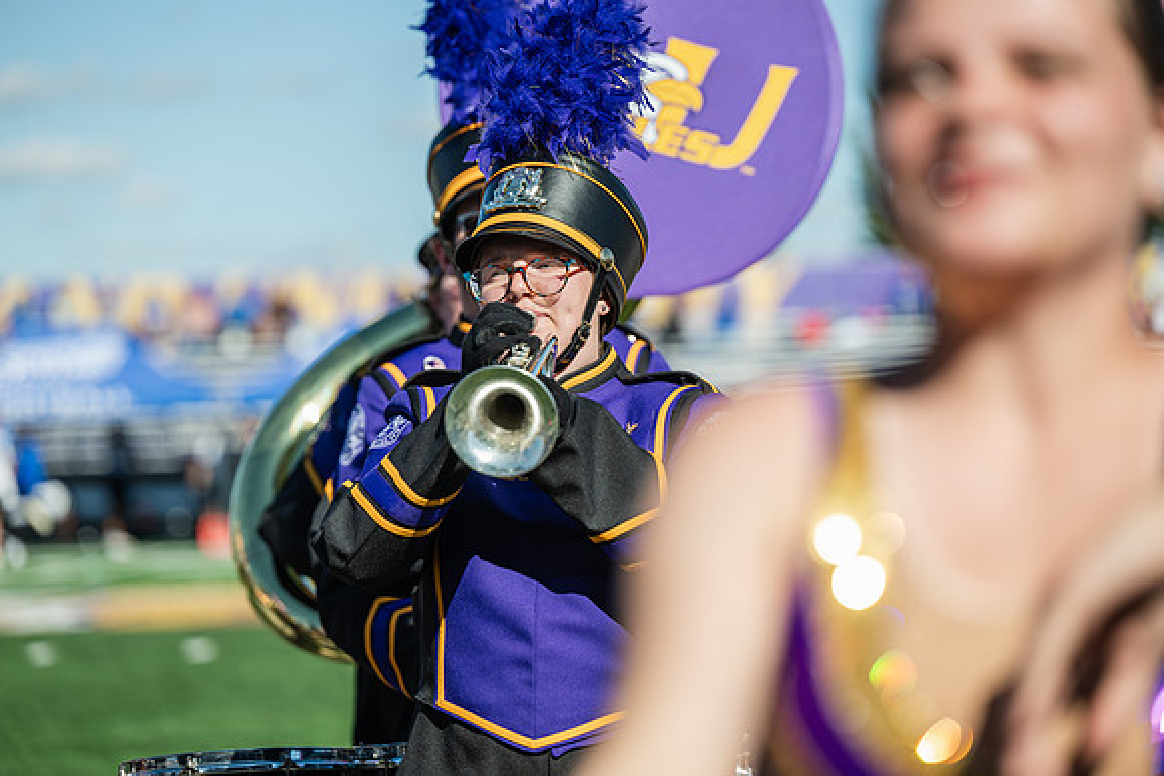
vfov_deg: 10.2
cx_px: 582
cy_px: 388
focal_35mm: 135
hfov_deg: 15.2
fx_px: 4366
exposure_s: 1/1250
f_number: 3.2
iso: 80
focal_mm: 135
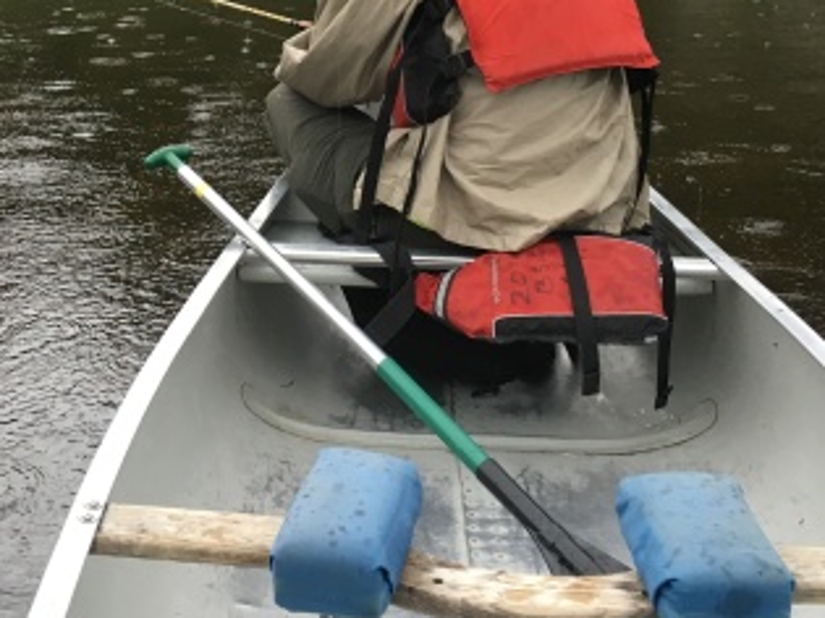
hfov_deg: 32.4
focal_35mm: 59
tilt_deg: -8.5
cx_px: 254
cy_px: 73
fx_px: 1406
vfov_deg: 24.2
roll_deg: +2.1
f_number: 2.2
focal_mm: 4.15
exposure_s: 1/30
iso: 32
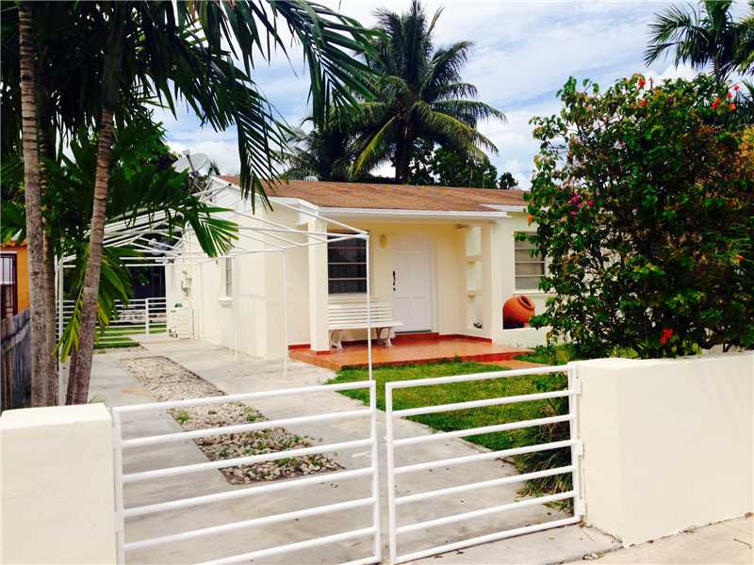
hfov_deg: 55.4
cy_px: 282
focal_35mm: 33
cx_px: 377
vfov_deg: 42.9
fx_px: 719
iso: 50
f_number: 2.4
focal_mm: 4.12
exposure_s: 1/1869
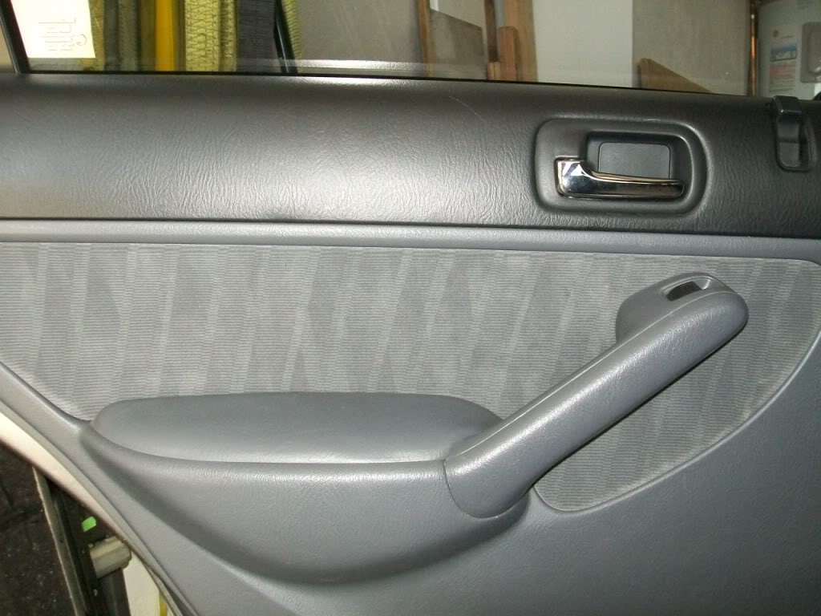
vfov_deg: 39.7
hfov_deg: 51.4
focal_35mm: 36
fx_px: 854
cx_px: 410
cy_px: 308
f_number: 2.7
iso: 160
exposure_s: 1/60
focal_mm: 6
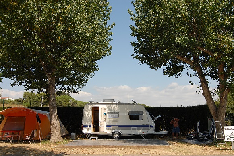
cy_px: 78
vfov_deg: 37.0
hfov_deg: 53.1
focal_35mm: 36
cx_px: 117
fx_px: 234
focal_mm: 24
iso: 200
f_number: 8
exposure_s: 1/400
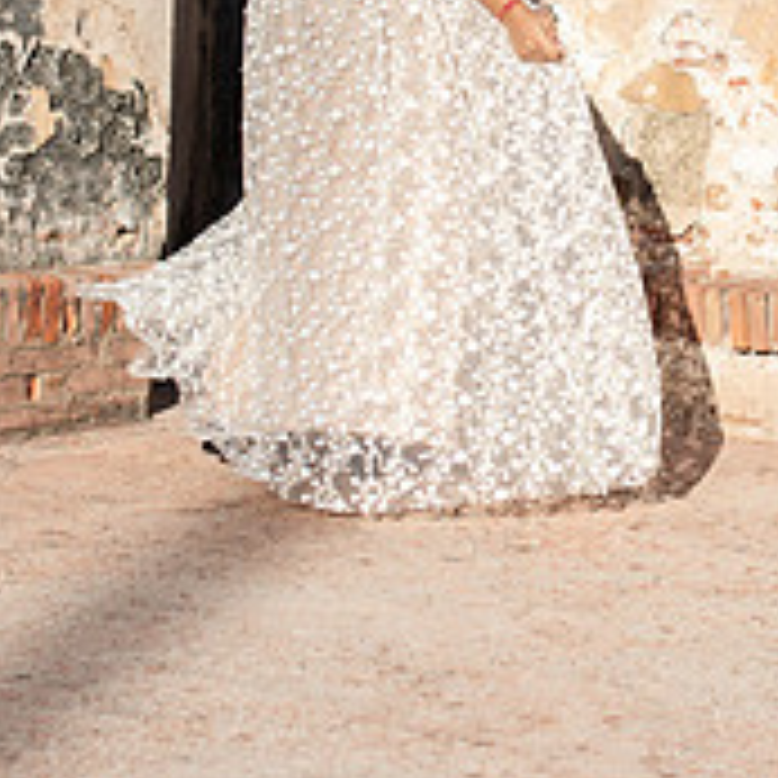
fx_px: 3941
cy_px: -83
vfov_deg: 11.1
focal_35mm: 155
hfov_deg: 11.2
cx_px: 648
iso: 100
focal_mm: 50
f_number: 2.8
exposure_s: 1/2500
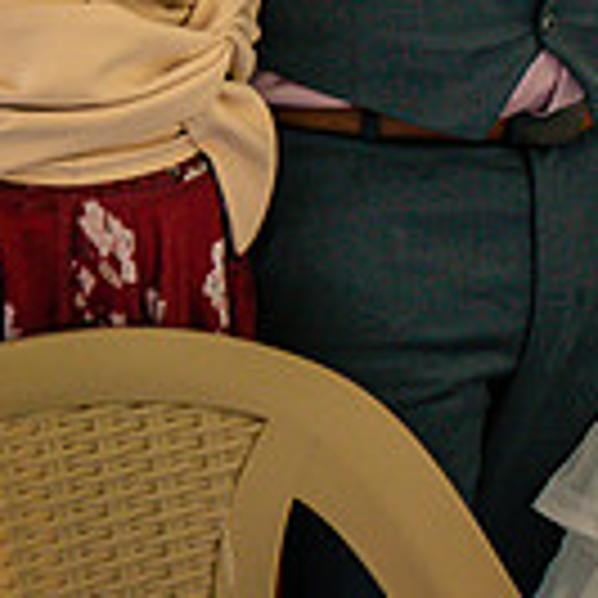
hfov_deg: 10.3
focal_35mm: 158
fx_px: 3088
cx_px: 1131
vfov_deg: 10.8
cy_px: -208
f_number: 4
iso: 320
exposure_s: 1/60
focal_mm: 36
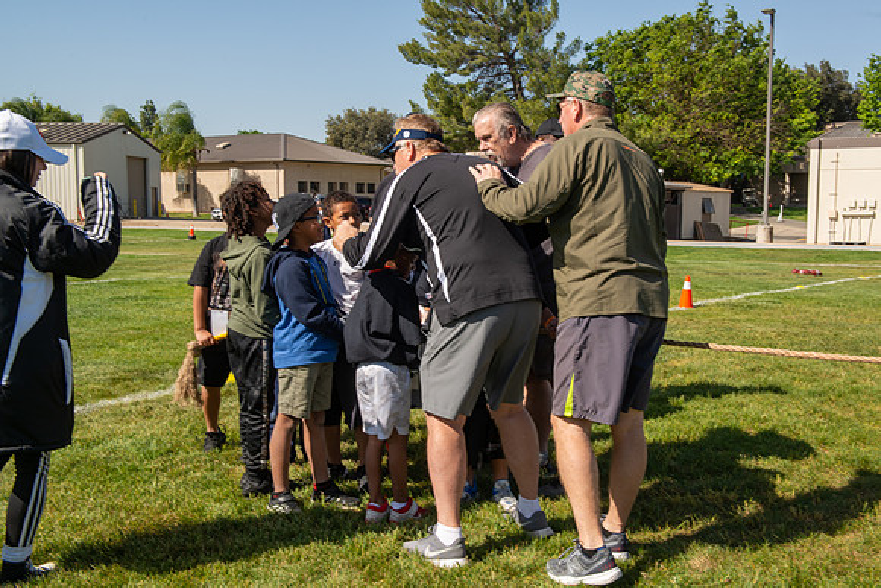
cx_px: 459
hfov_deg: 47.6
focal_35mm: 41
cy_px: 295
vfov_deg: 32.8
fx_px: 999
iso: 100
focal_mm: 38
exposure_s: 1/100
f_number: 11
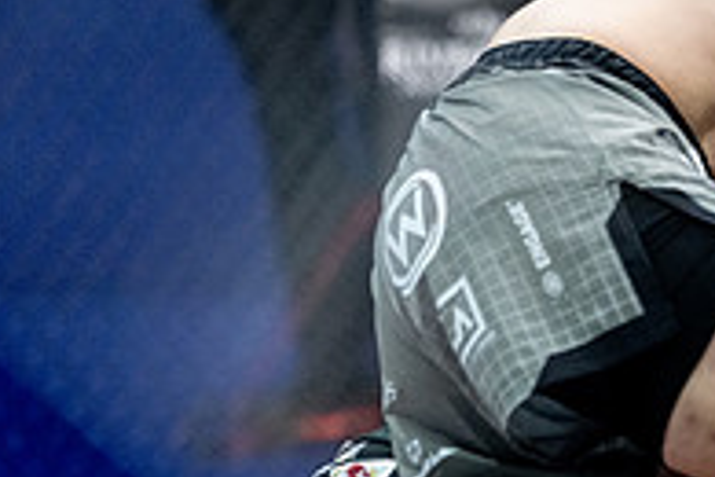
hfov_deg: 7.7
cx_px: 1041
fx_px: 5203
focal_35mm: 262
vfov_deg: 5.2
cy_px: 464
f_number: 2
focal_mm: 88
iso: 3200
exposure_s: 1/1250
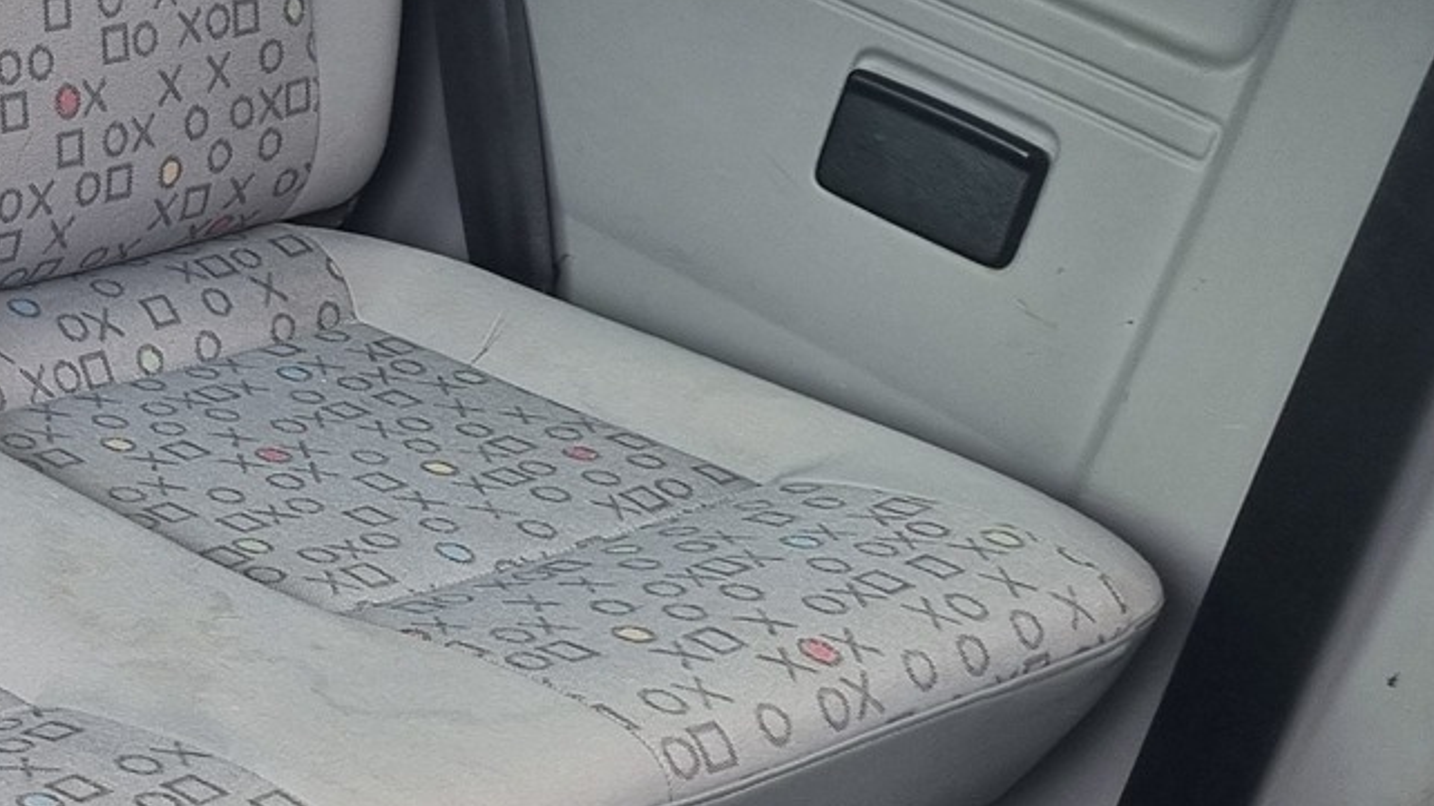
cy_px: 212
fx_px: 3384
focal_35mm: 89
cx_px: -762
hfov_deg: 20.3
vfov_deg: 13.5
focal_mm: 5.4
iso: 64
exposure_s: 1/100
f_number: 1.8
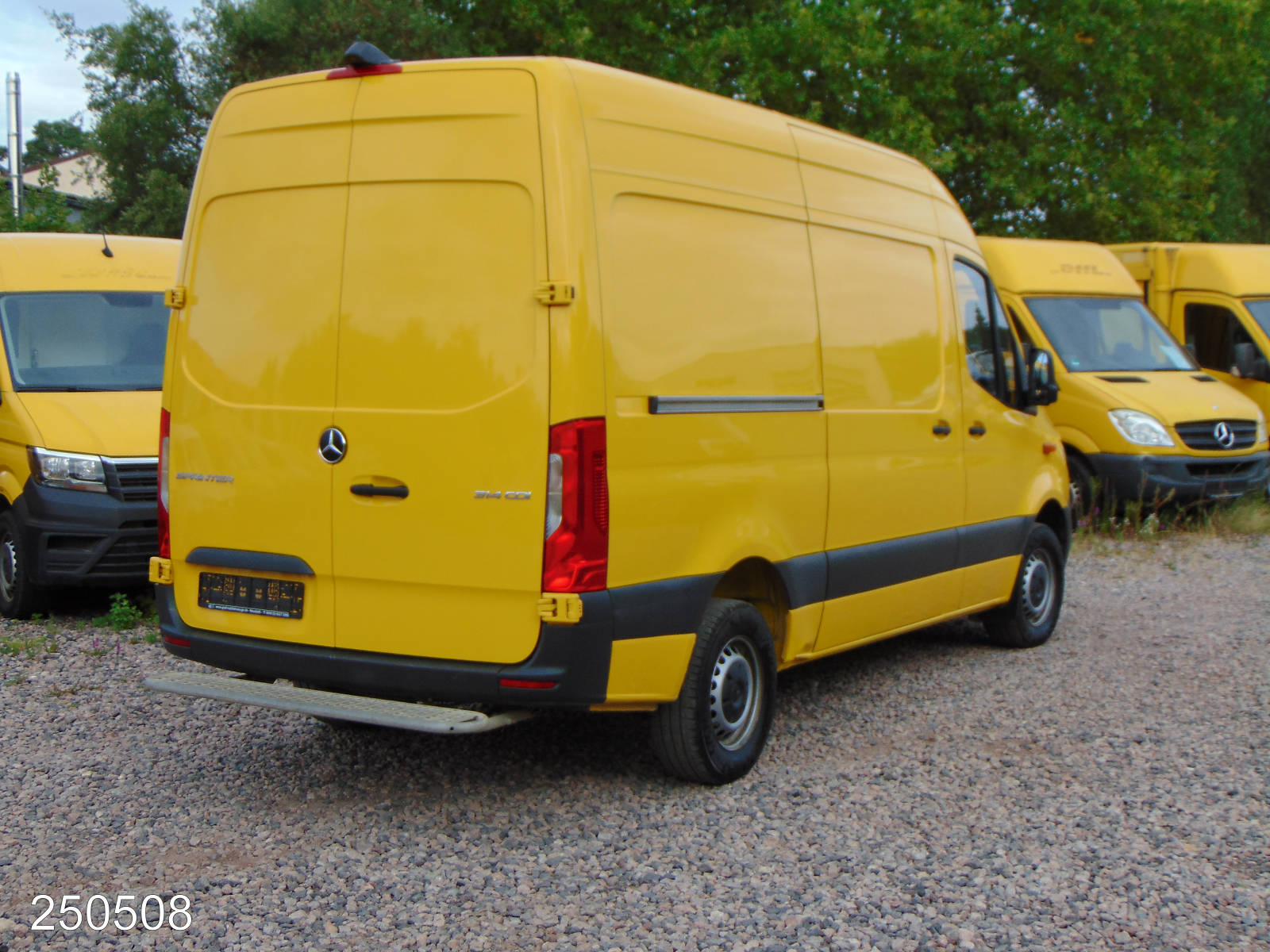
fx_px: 1834
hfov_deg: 38.2
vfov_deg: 29.1
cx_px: 635
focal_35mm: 50
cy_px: 476
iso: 80
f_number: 3.5
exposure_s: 1/320
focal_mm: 9
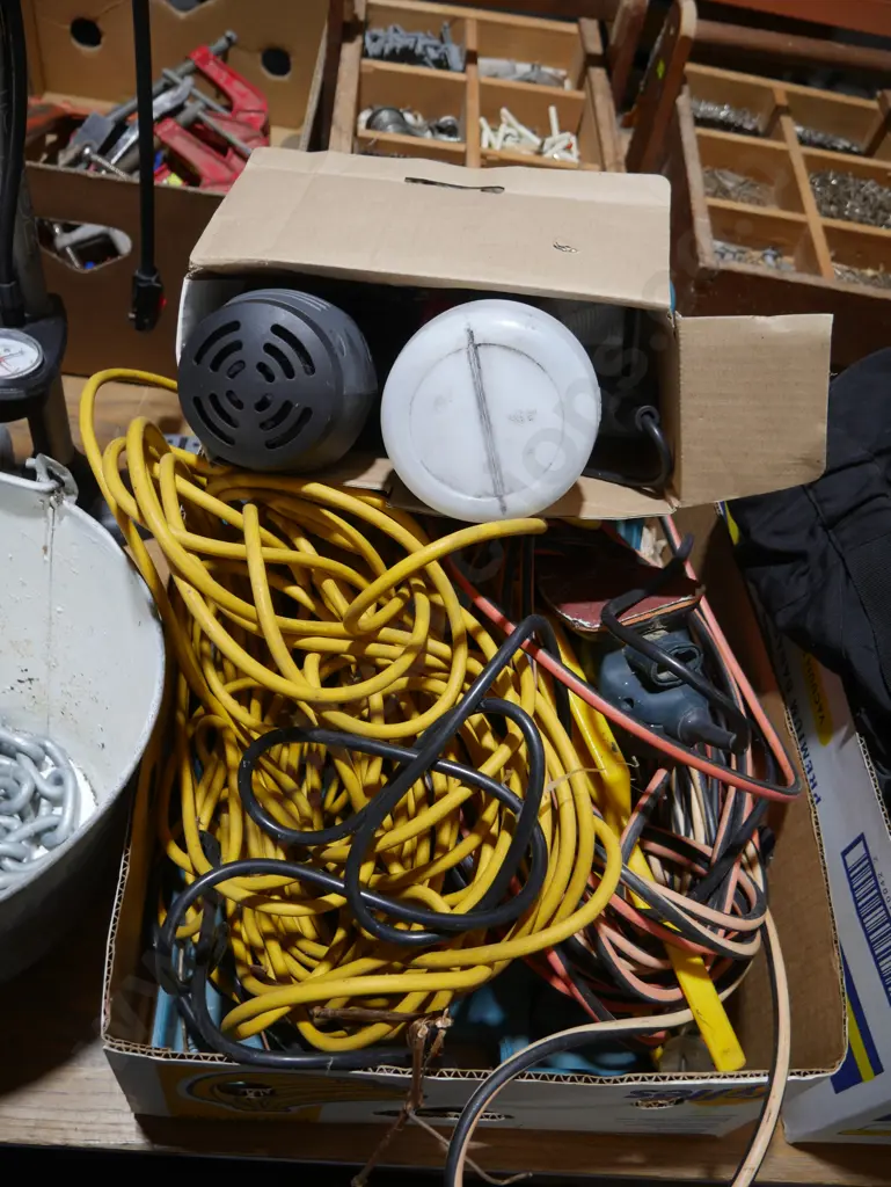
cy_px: 594
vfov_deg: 63.4
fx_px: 960
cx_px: 446
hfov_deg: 49.8
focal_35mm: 28
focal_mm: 14
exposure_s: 1/60
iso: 200
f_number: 3.5
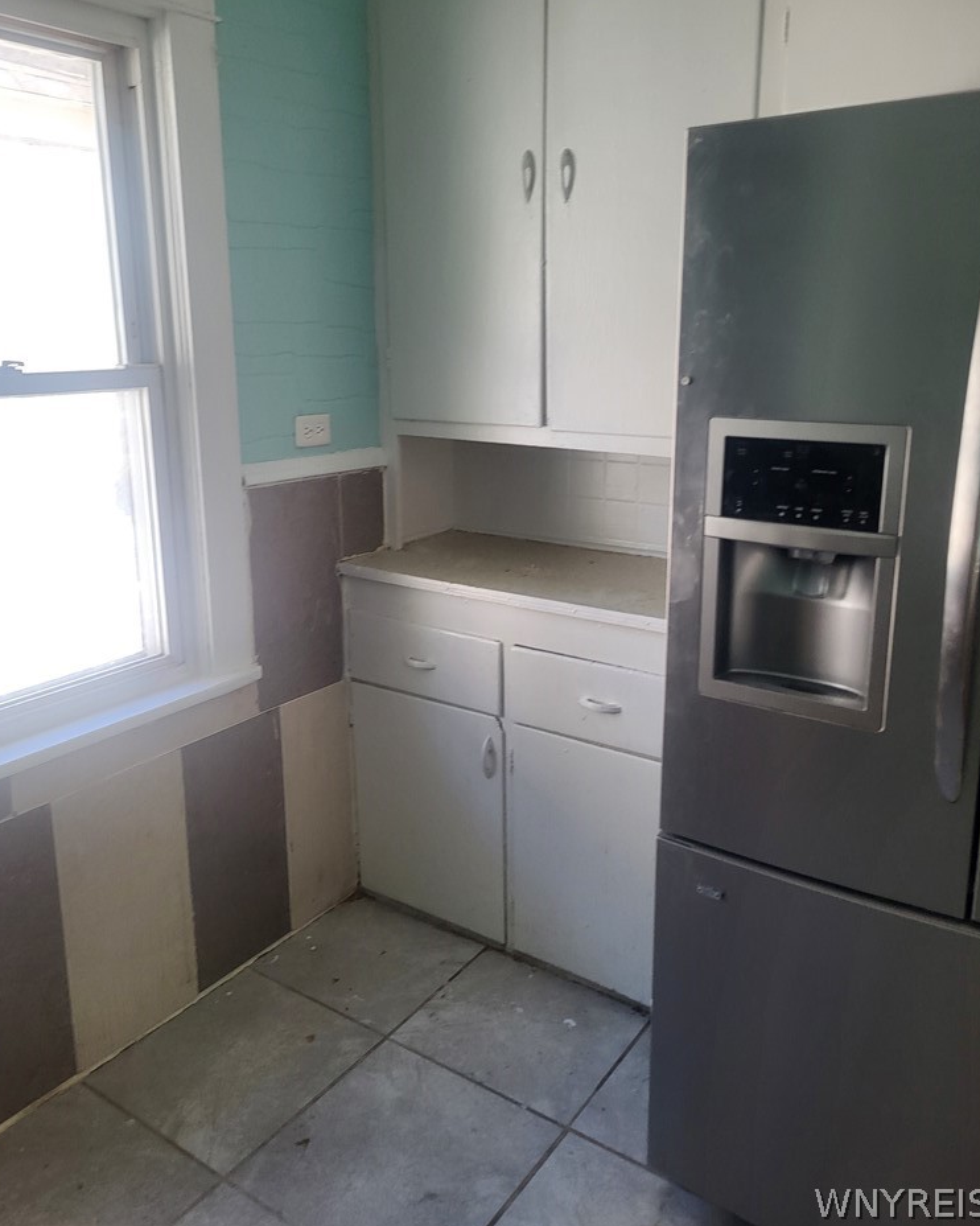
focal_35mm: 28
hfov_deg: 51.5
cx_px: 493
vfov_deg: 62.1
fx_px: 1015
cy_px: 558
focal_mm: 5.4
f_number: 1.8
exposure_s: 1/126
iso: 40
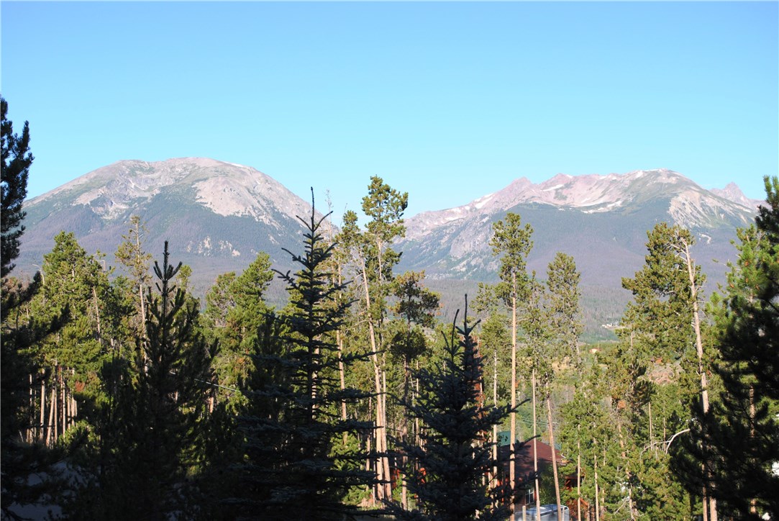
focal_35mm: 60
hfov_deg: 33.4
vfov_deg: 22.7
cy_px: 260
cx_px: 390
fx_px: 1299
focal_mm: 40
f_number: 6.3
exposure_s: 1/160
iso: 100
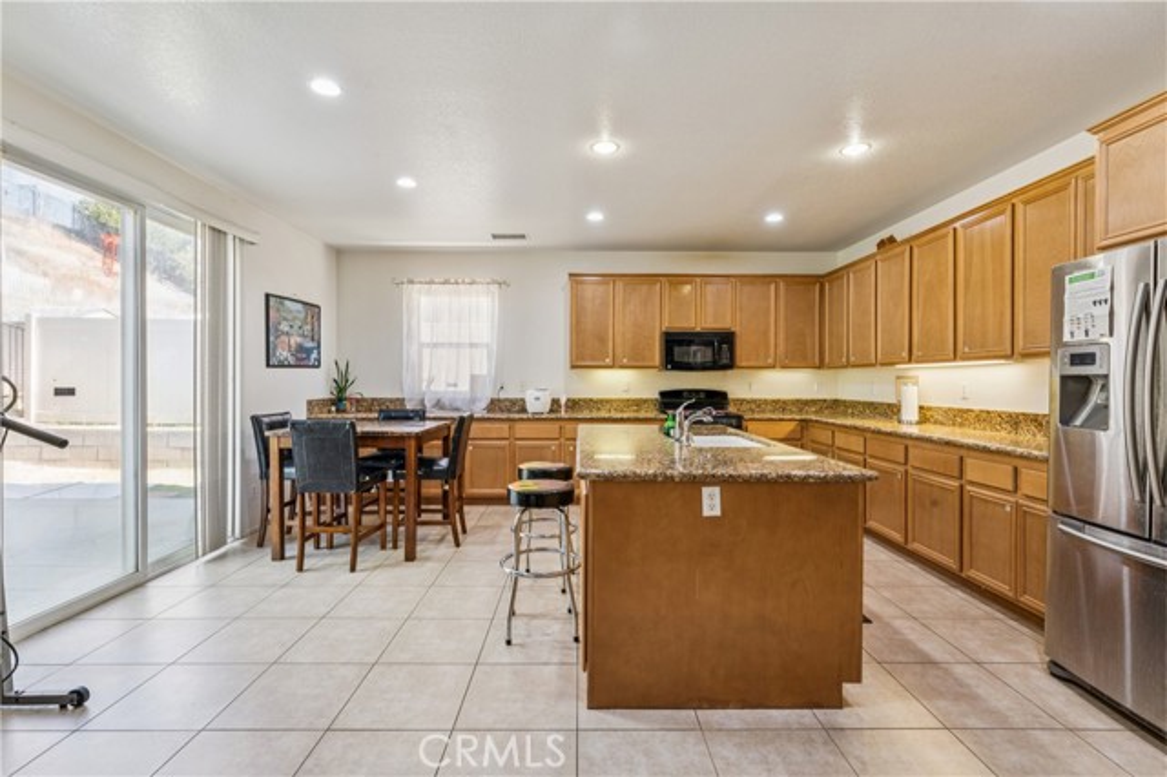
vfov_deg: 72.3
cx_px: 584
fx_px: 531
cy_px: 388
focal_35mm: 16
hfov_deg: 95.4
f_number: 13
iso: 100
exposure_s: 1/1.25
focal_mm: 16.4
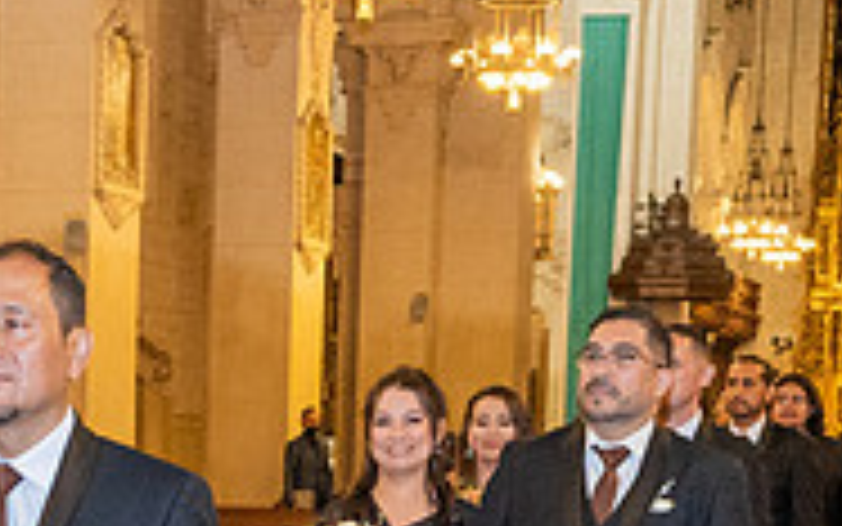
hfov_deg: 19.6
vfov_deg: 12.0
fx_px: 2364
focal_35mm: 103
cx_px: -16
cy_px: 837
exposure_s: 1/125
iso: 800
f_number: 2.8
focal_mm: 14
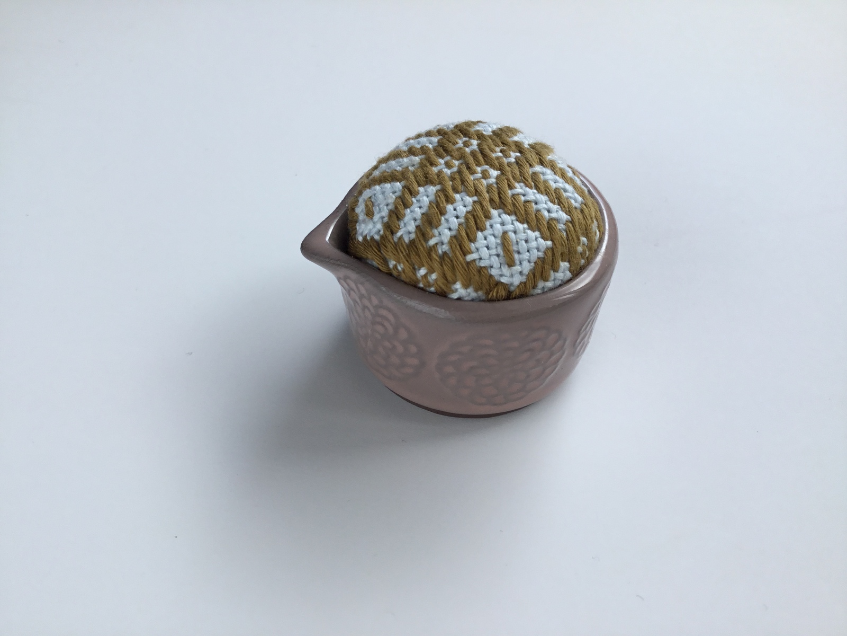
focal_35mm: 31
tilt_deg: -48.5
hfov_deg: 58.4
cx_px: 424
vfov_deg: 45.4
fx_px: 759
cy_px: 318
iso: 25
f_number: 2.4
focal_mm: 3.3
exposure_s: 1/221
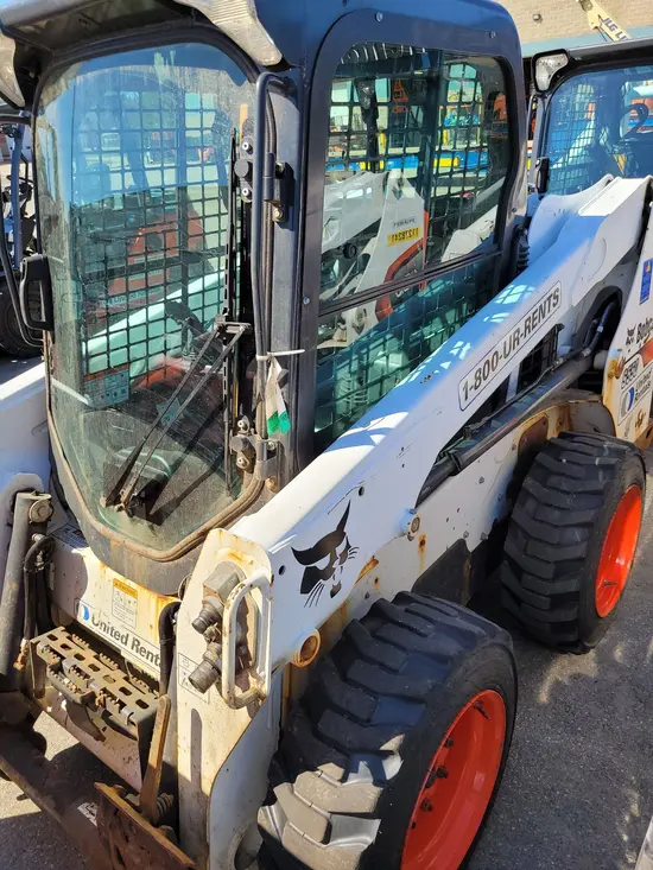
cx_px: 326
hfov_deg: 53.1
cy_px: 435
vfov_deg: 67.3
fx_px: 654
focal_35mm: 26
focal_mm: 5.4
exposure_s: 1/1114
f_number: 1.8
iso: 40
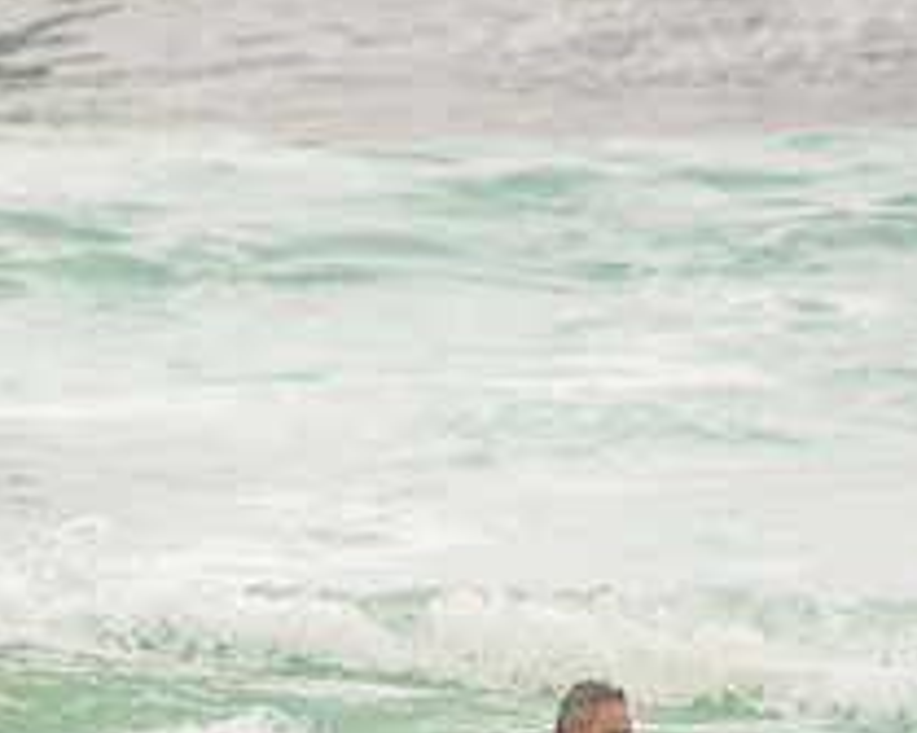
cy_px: 832
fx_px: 42454
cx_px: 281
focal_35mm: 1565
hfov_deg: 1.2
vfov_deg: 1.0
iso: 250
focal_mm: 400
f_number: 5.6
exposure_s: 1/1250
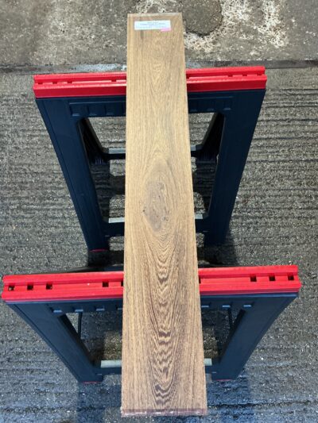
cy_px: 212
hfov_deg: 48.2
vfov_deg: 61.6
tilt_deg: -69.1
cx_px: 159
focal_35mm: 29
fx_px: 355
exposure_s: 1/33
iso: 200
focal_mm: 3
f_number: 1.8
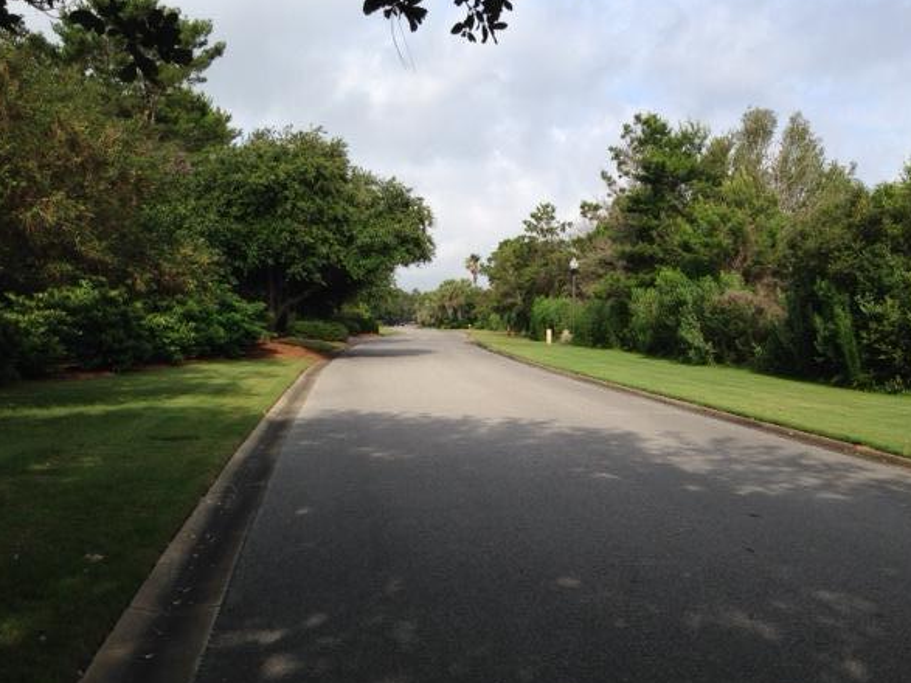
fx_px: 947
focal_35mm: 36
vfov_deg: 39.6
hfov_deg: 51.3
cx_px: 481
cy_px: 331
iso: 50
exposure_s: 1/1595
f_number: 2.4
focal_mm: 4.12
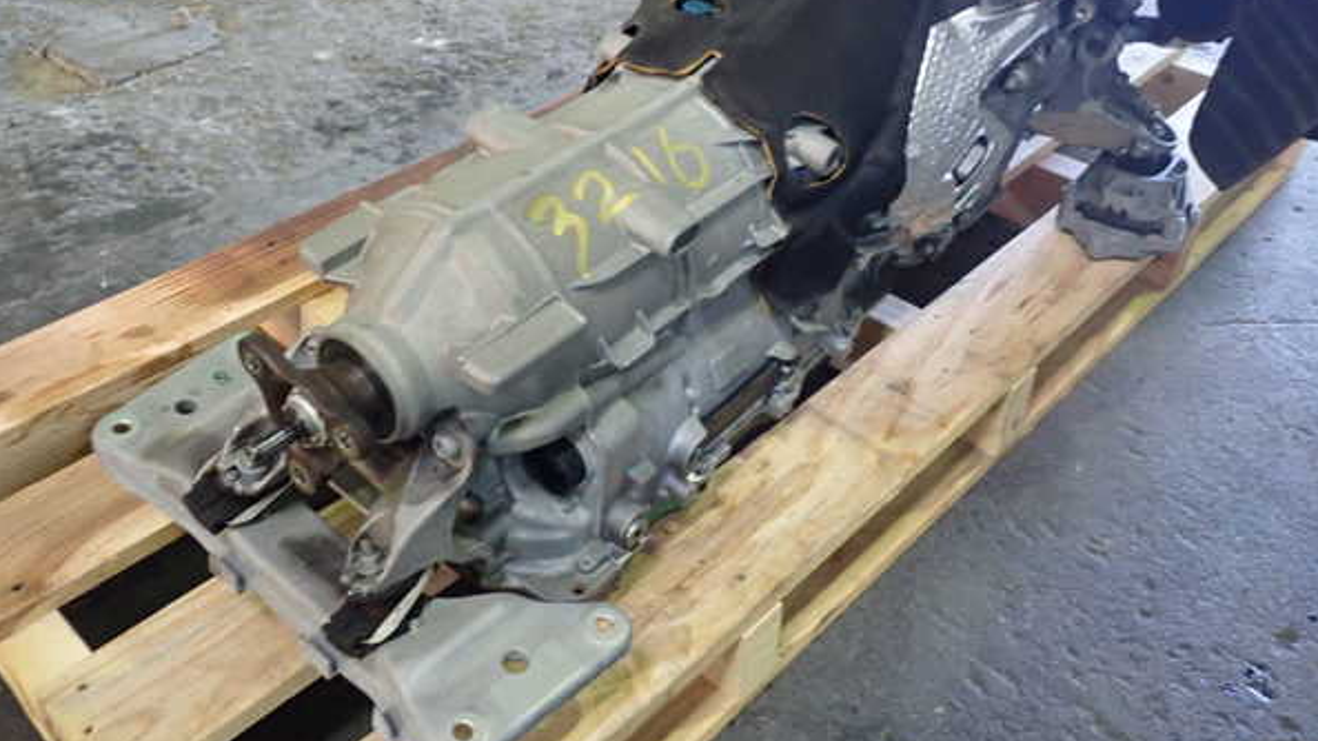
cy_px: 308
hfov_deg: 59.5
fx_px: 1153
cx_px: 659
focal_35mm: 33
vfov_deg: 35.5
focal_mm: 5.4
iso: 500
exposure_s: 1/30
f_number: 2.3
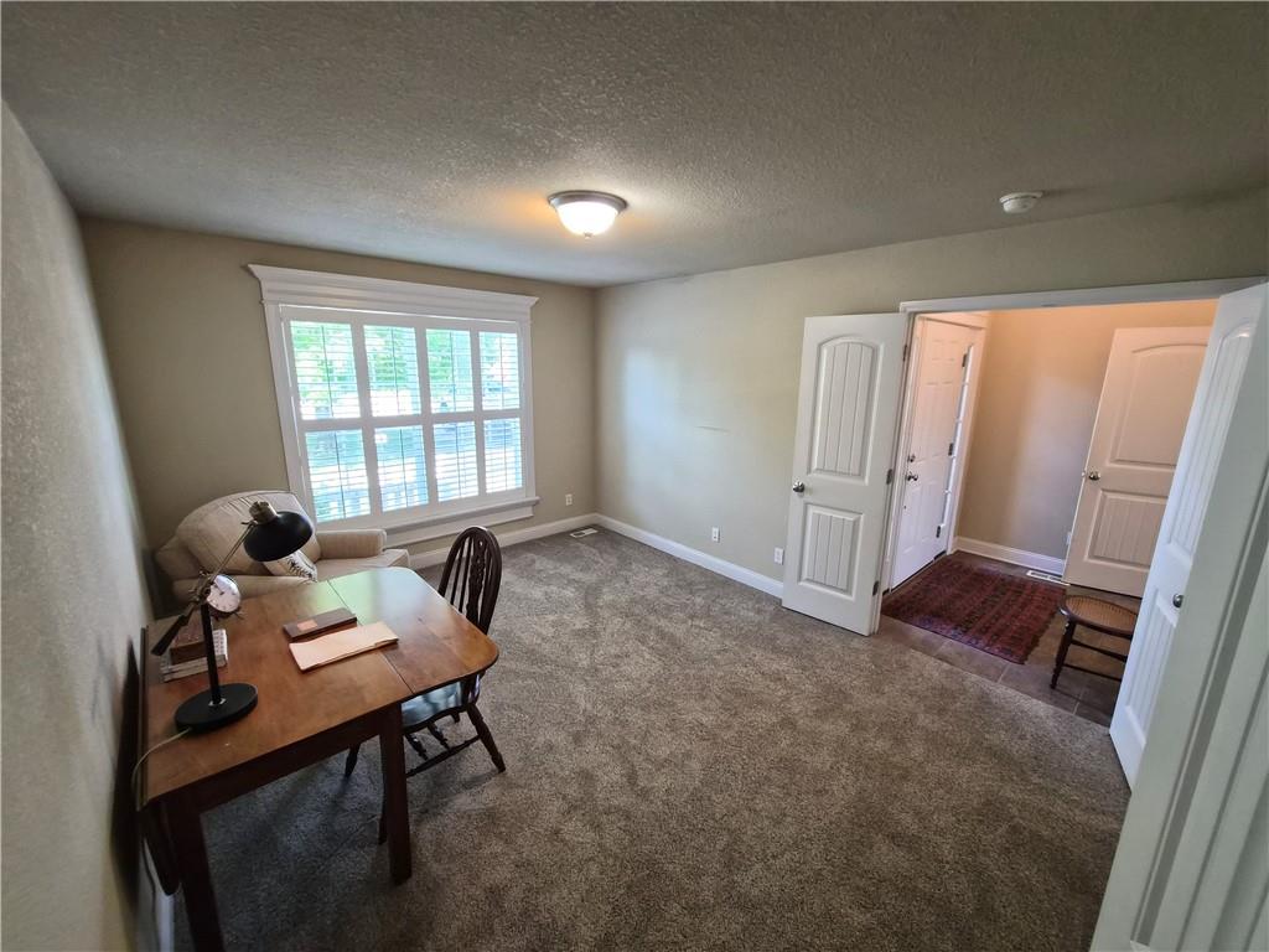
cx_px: 634
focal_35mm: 13
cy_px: 476
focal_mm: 1.7
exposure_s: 1/60
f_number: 2.2
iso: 250
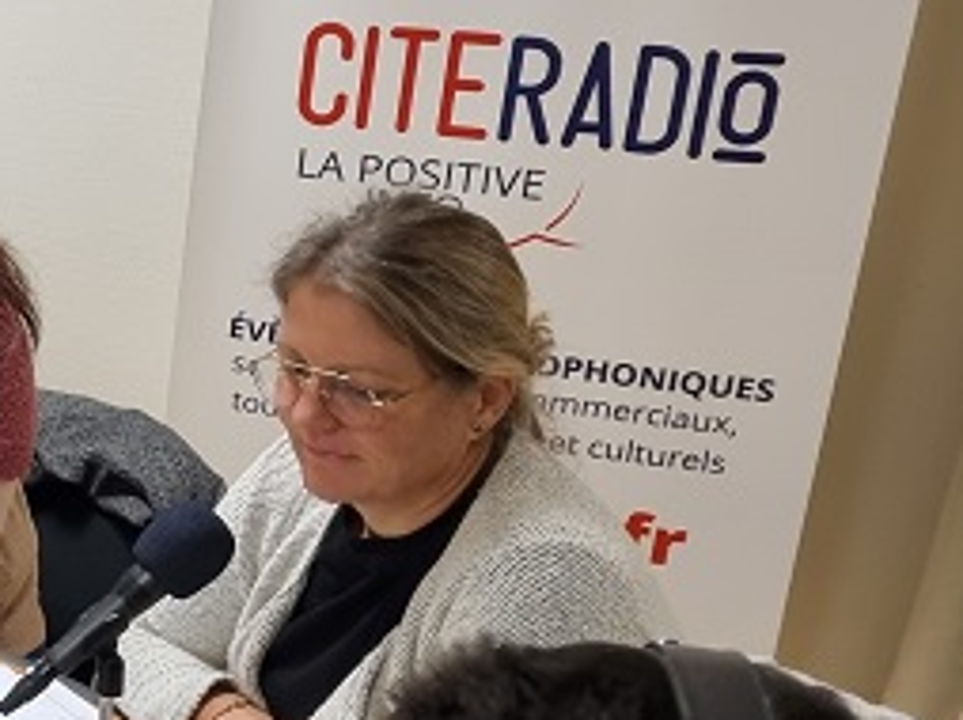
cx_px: -497
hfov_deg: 20.3
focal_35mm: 82
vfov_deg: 17.9
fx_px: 2279
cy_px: 273
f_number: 1.8
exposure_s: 1/40
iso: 100
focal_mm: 5.4
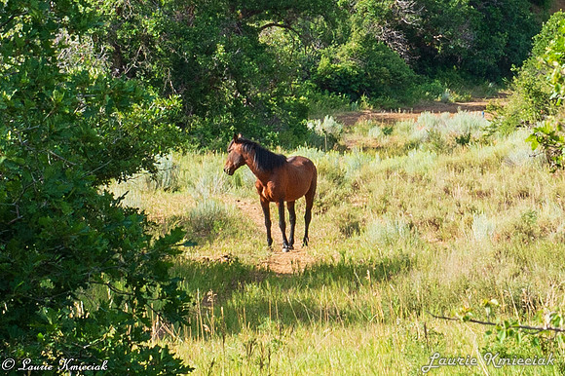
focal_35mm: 308
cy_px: 25
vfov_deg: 4.5
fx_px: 4824
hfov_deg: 6.7
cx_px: 411
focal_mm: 70
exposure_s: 1/250
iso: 500
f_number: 14
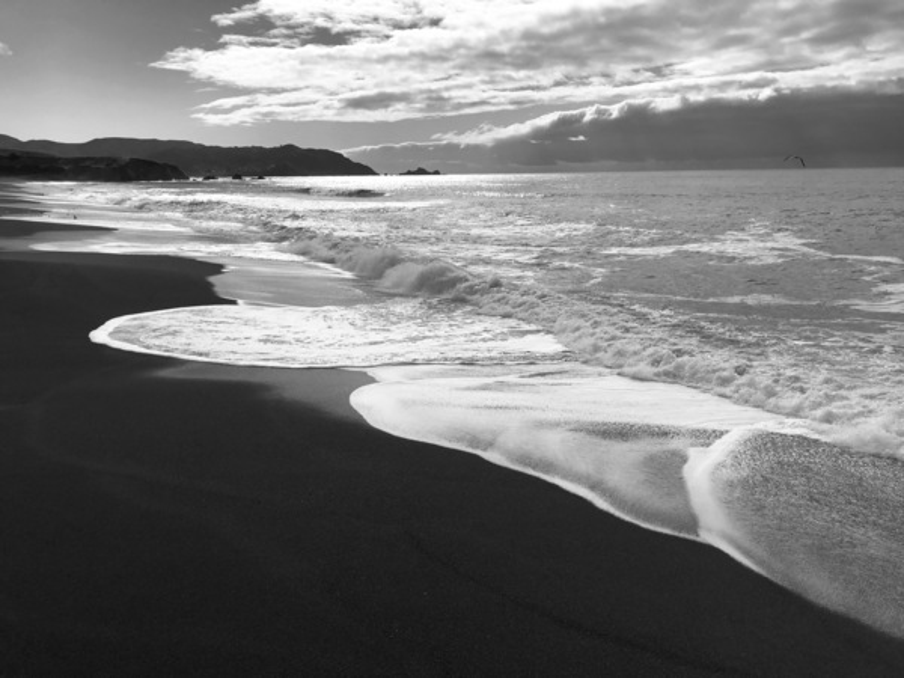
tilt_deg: -12.8
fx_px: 731
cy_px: 339
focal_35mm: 28
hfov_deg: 63.4
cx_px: 452
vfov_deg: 49.7
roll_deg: +0.5
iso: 20
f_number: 1.8
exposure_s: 1/8130
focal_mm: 3.99
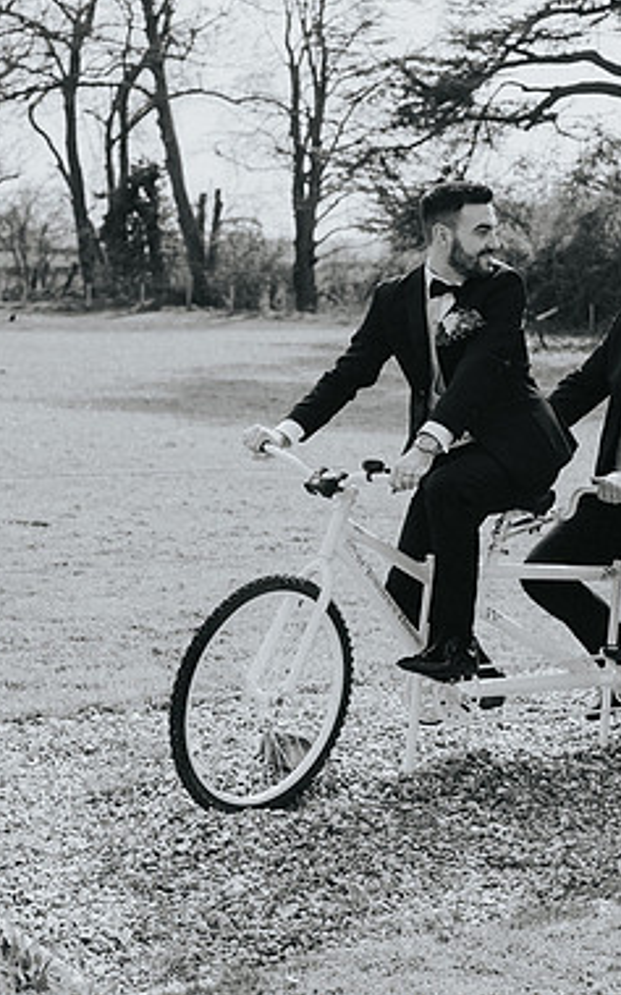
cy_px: 364
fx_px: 2007
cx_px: 440
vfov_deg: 27.8
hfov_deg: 17.5
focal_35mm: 74
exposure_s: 1/1000
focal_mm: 35
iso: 80
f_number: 2.8
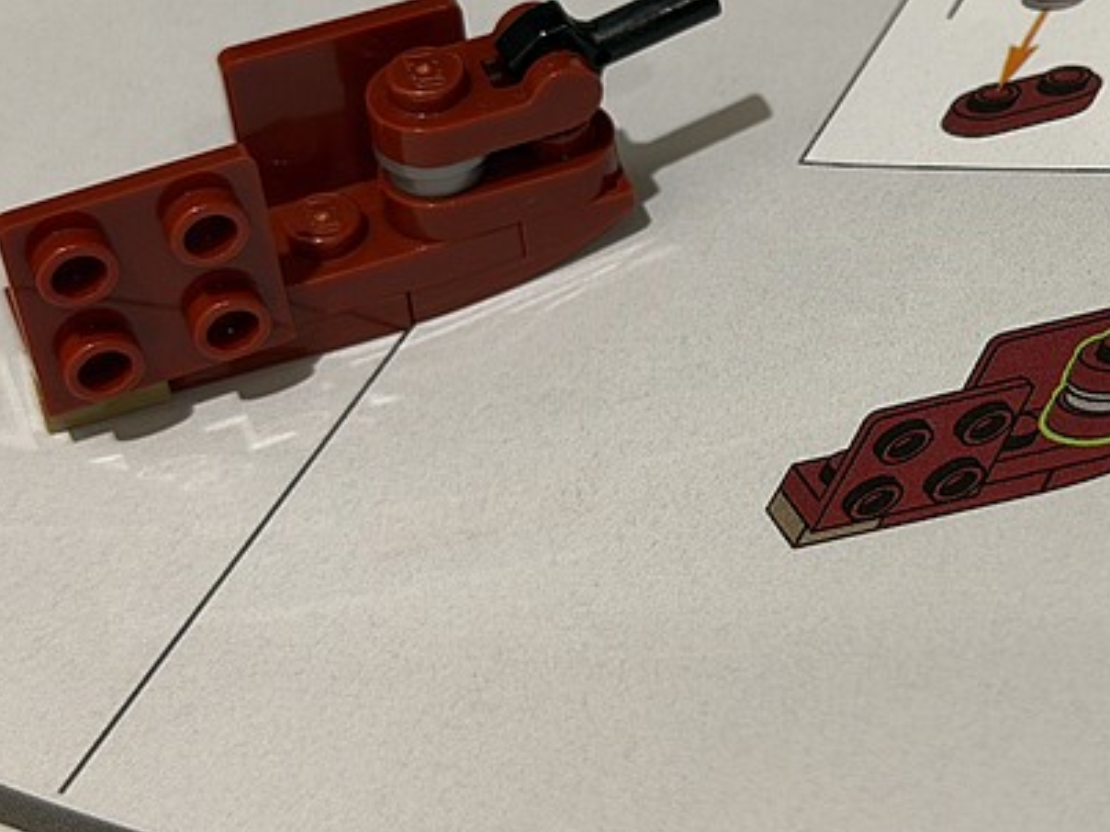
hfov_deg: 20.8
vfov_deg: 15.8
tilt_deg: -43.7
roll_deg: +1.1
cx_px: 928
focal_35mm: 93
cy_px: 183
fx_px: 2981
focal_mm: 6.76
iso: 160
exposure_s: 1/60
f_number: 1.78
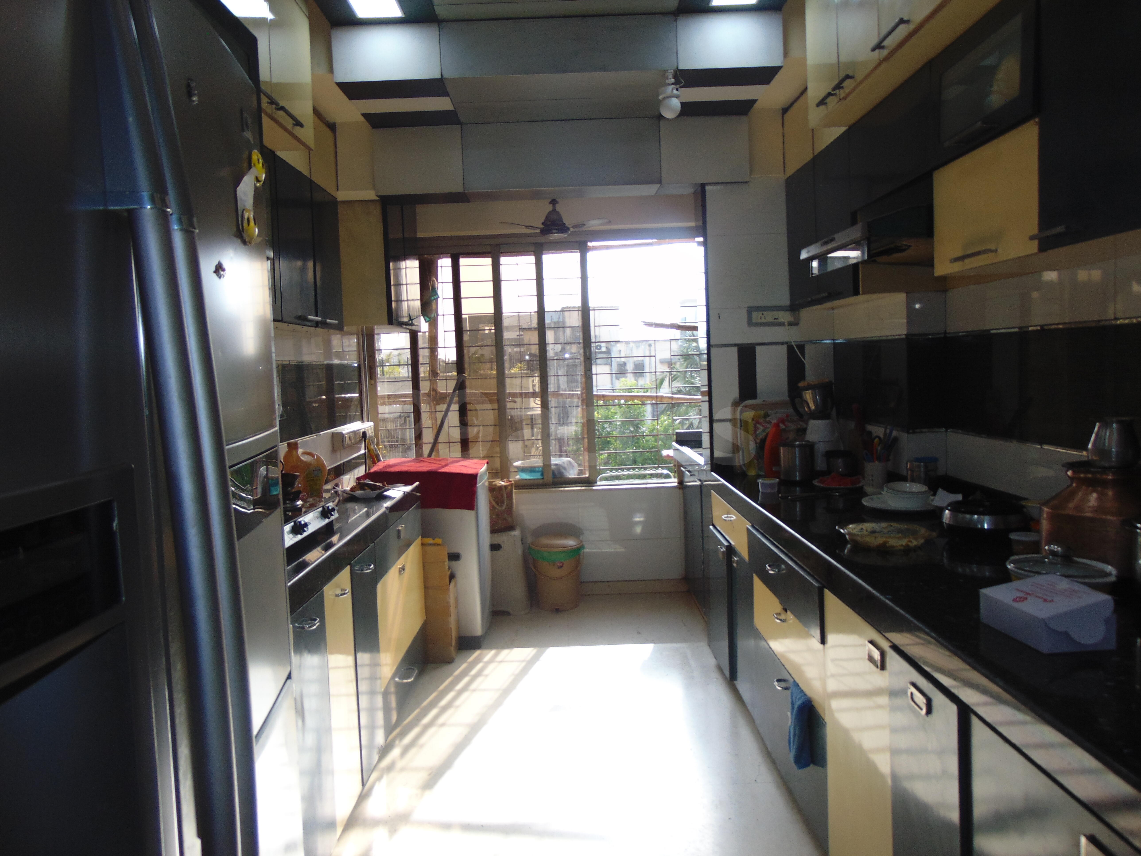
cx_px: 570
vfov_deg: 54.9
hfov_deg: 69.4
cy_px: 428
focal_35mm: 25
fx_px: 824
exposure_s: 1/200
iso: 80
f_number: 3
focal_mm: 4.5
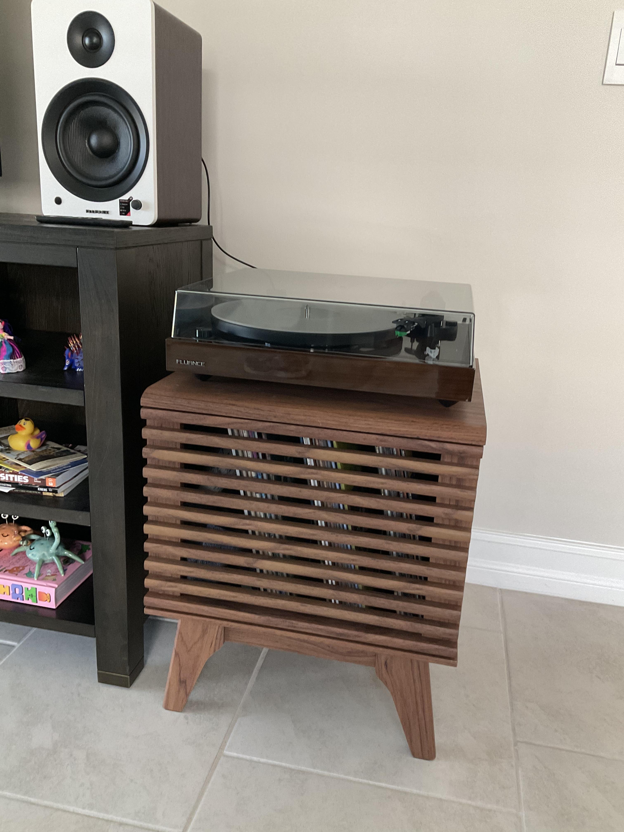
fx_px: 697
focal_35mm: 29
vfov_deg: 61.7
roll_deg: -2.1
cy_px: 416
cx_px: 312
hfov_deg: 48.2
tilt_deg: -17.3
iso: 160
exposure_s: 1/60
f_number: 1.8
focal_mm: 3
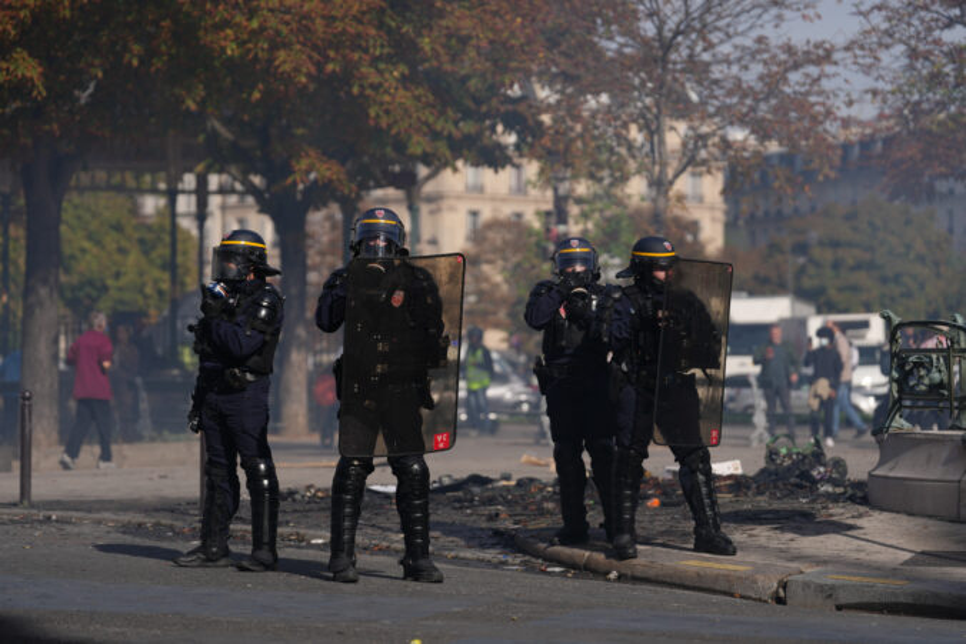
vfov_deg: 11.6
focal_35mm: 118
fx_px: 3167
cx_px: 483
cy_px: 322
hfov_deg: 17.3
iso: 100
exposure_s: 1/5000
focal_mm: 118
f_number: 2.8
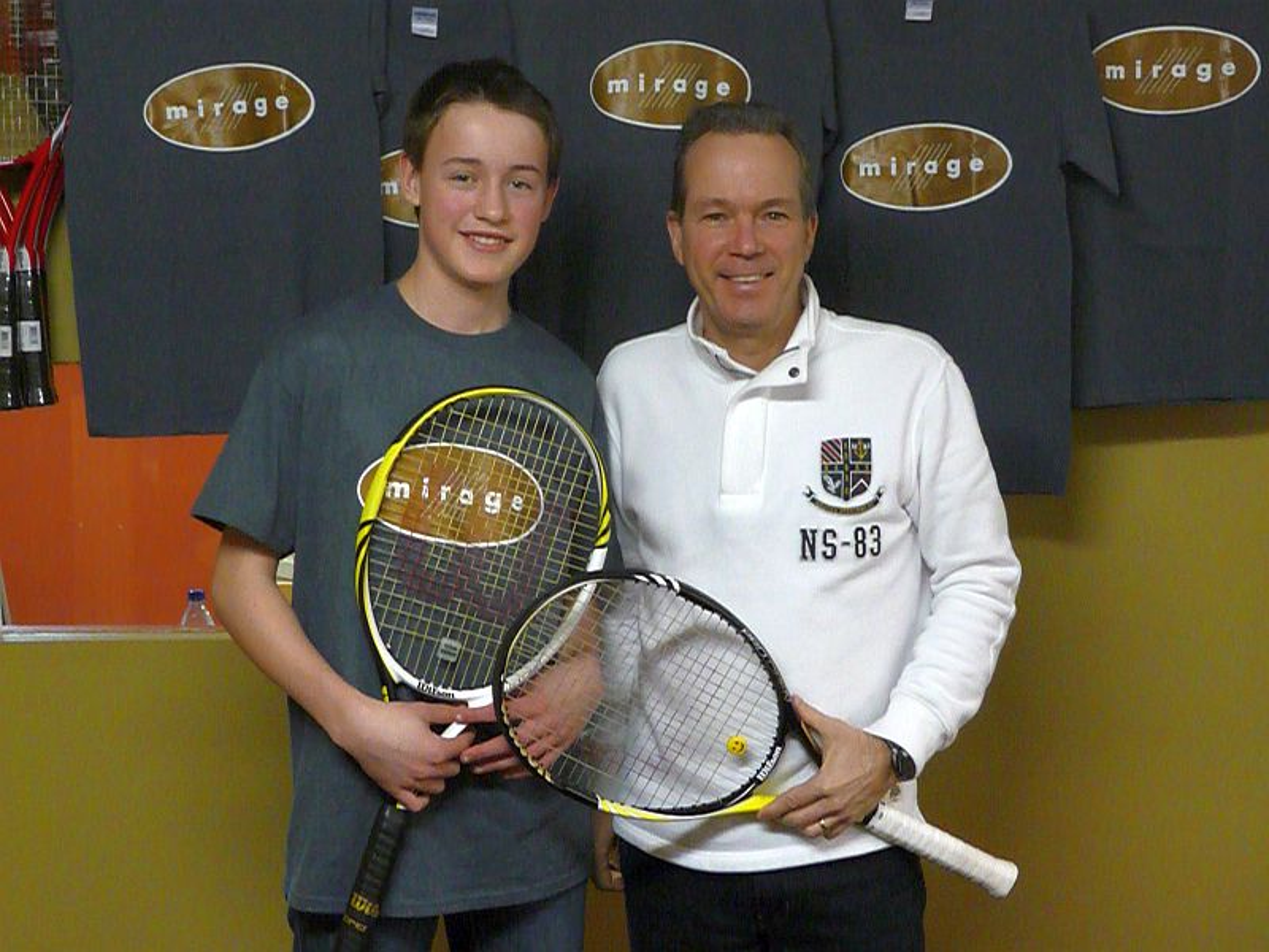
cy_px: 476
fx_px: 2273
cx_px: 634
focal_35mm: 62
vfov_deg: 23.7
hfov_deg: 31.2
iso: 800
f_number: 4.5
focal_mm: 10.5
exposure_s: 1/25
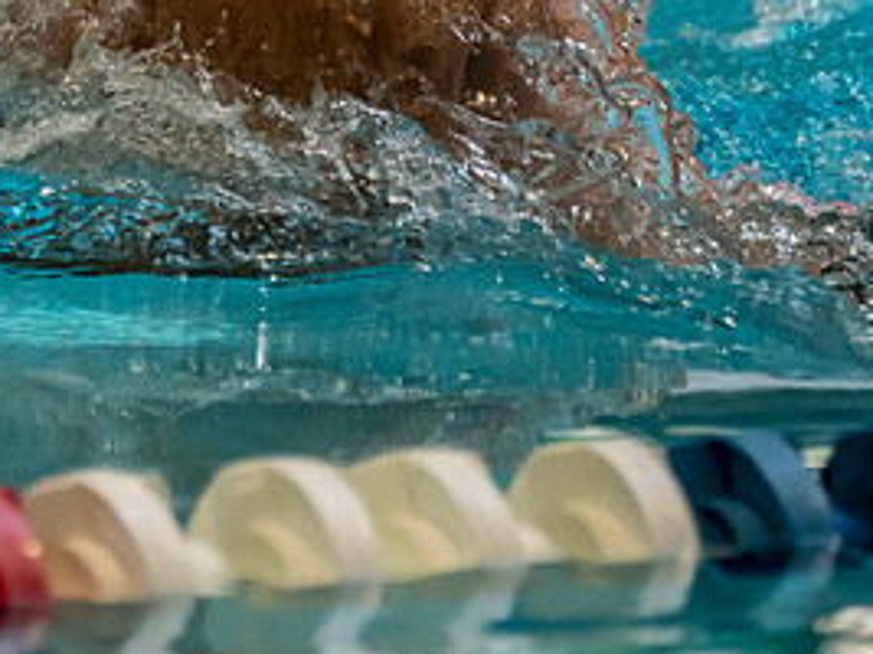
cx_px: -117
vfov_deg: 1.4
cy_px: 88
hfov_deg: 1.9
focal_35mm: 1041
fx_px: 26242
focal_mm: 200
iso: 1600
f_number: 2.8
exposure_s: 1/1000
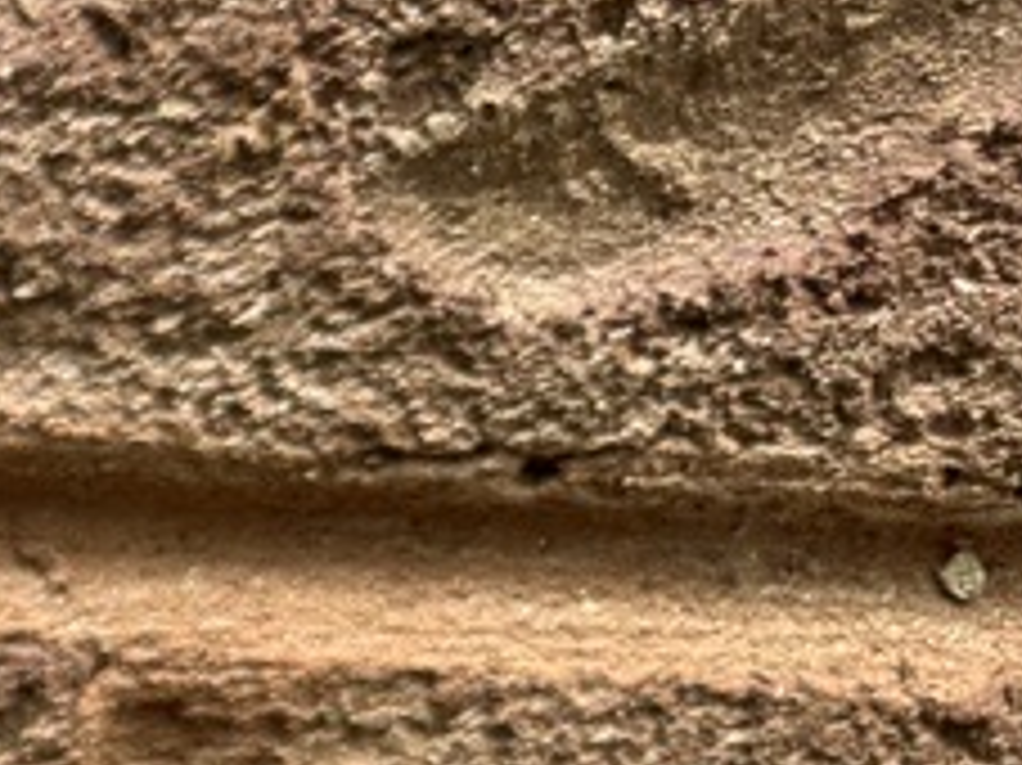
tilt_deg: -19.5
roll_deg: -1.4
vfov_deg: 11.1
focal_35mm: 127
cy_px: 1251
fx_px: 3748
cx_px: -1612
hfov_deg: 11.8
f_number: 1.78
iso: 64
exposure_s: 1/121
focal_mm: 6.76
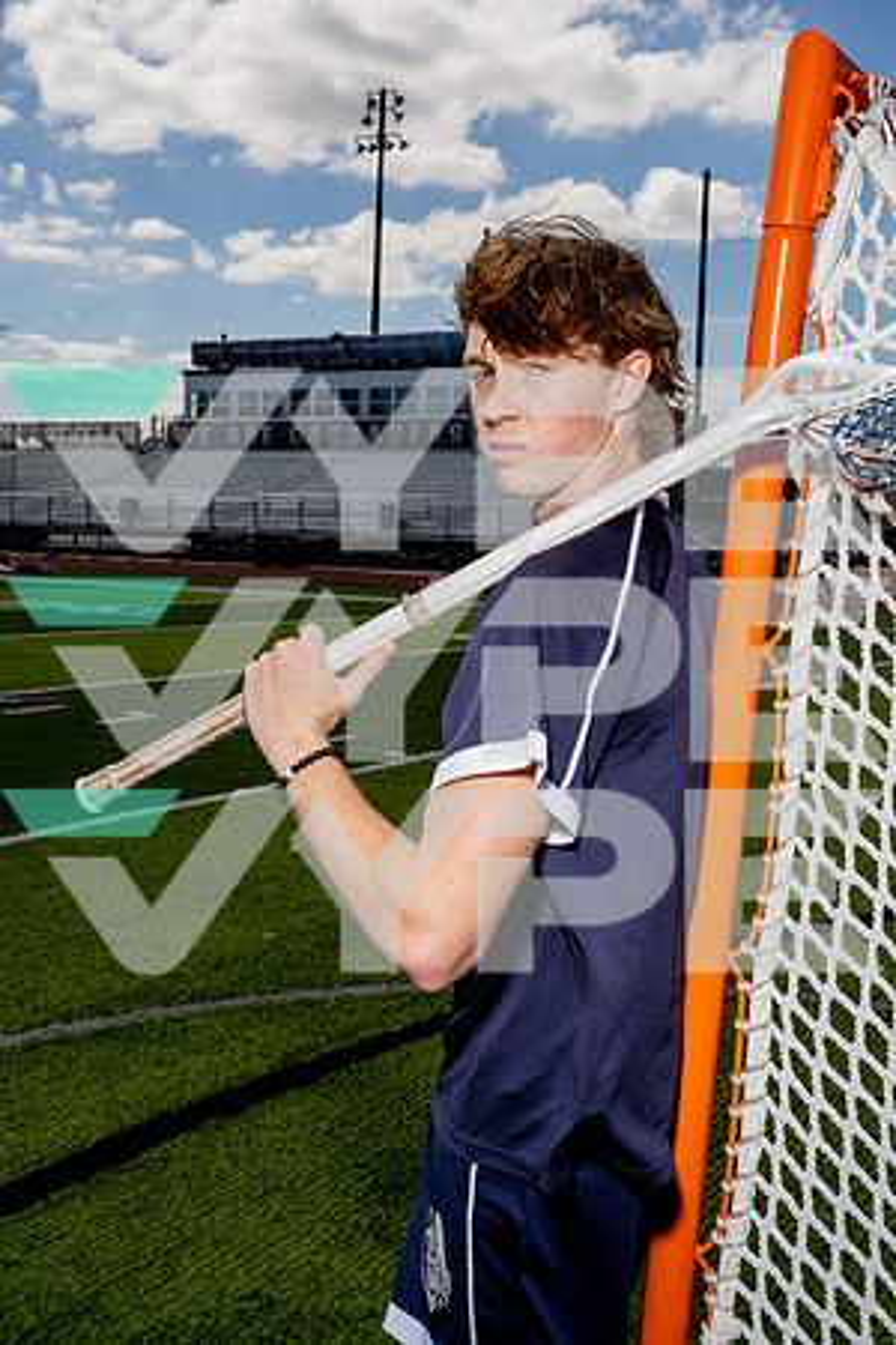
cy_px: 672
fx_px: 1568
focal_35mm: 42
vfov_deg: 46.4
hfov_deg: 31.9
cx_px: 448
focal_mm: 42
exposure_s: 1/250
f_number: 14
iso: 100
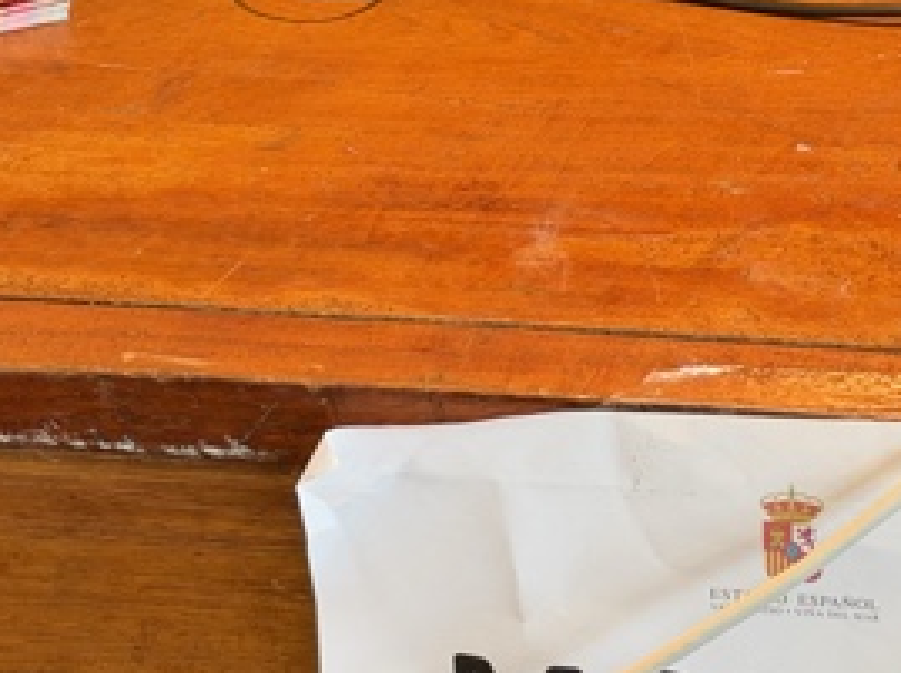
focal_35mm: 143
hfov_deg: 13.5
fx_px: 3717
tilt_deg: -22.9
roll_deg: -1.9
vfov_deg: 10.3
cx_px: 1052
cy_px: 234
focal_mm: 6.93
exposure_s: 1/50
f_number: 1.48
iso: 125
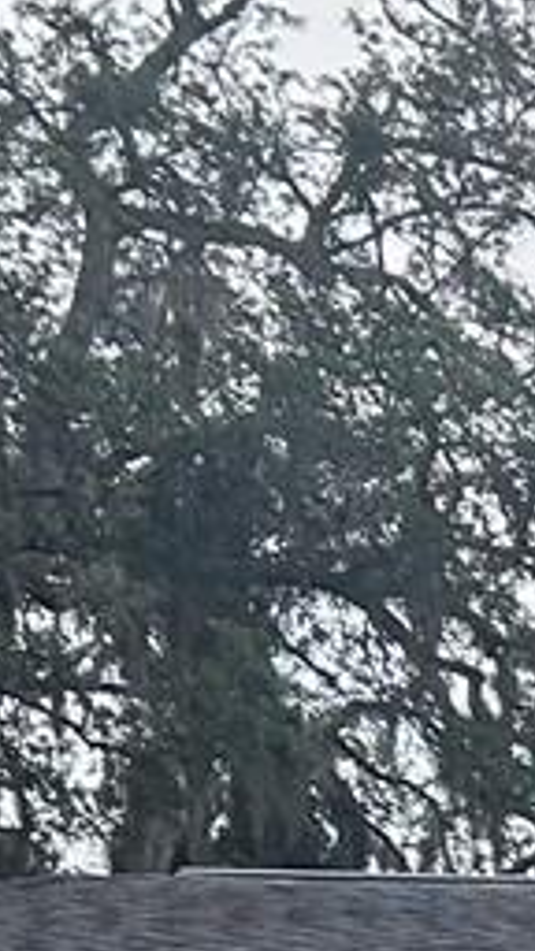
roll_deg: -3.0
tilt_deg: +5.0
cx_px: 1988
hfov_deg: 6.0
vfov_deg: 11.3
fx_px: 4464
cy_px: 1731
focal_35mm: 177
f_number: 1.5
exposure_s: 1/1079
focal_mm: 5.7
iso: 50
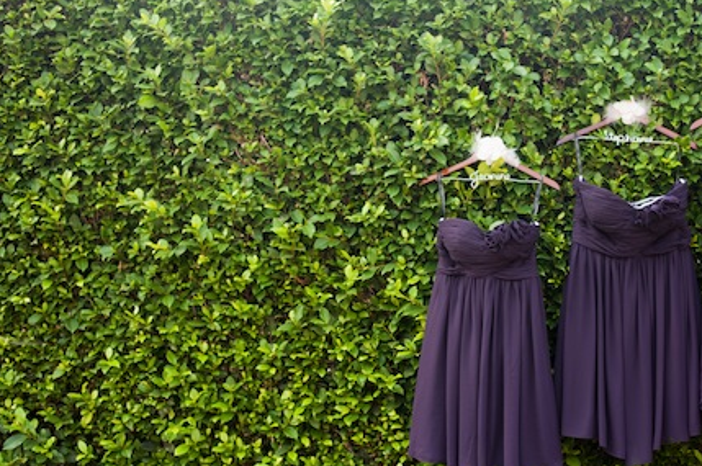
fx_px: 954
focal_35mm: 49
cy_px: 292
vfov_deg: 27.4
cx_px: 416
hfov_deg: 40.2
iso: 200
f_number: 3.2
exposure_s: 1/400
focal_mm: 35
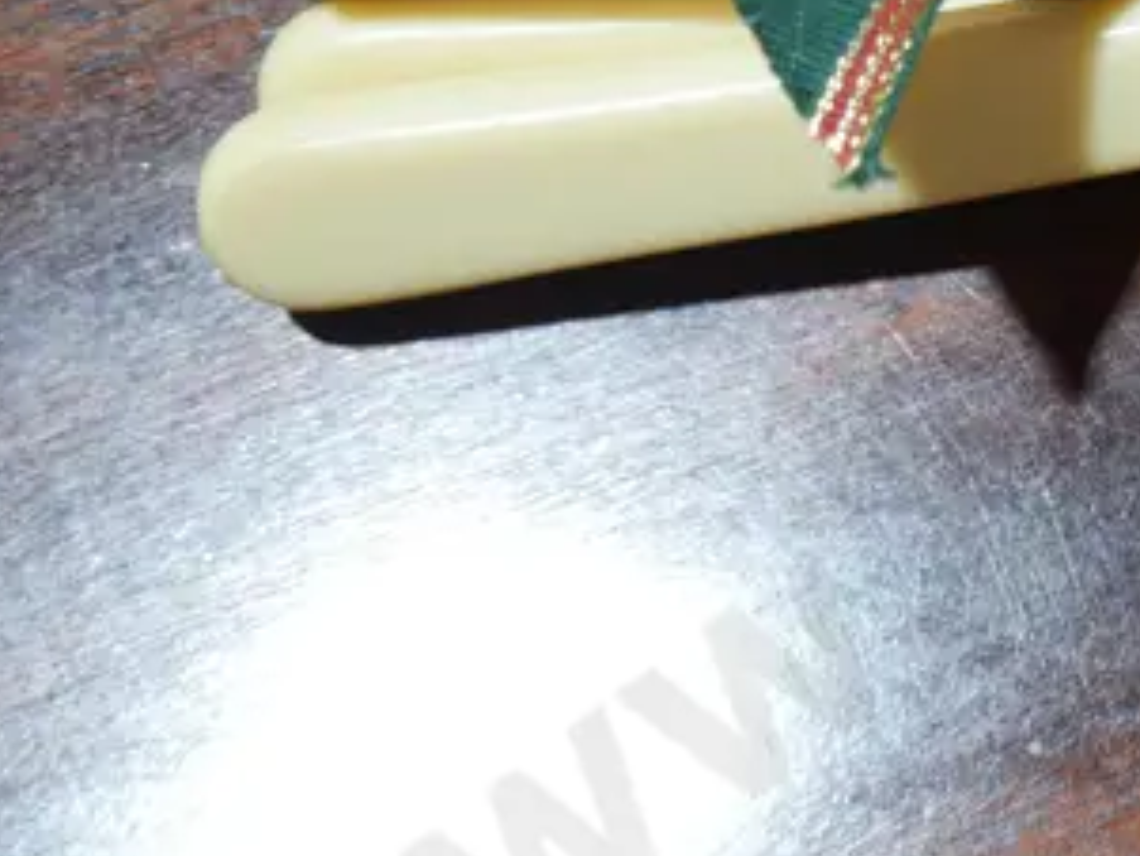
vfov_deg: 14.2
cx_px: 1776
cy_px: -78
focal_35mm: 102
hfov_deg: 17.1
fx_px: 3360
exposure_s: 1/60
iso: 320
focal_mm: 15
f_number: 3.6
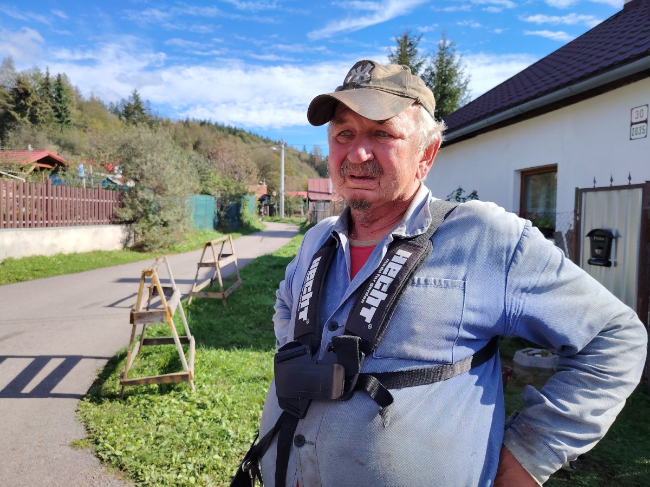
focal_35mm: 24
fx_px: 451
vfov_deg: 56.8
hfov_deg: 71.6
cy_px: 244
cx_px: 325
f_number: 1.75
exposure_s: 1/643
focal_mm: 5.25
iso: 100
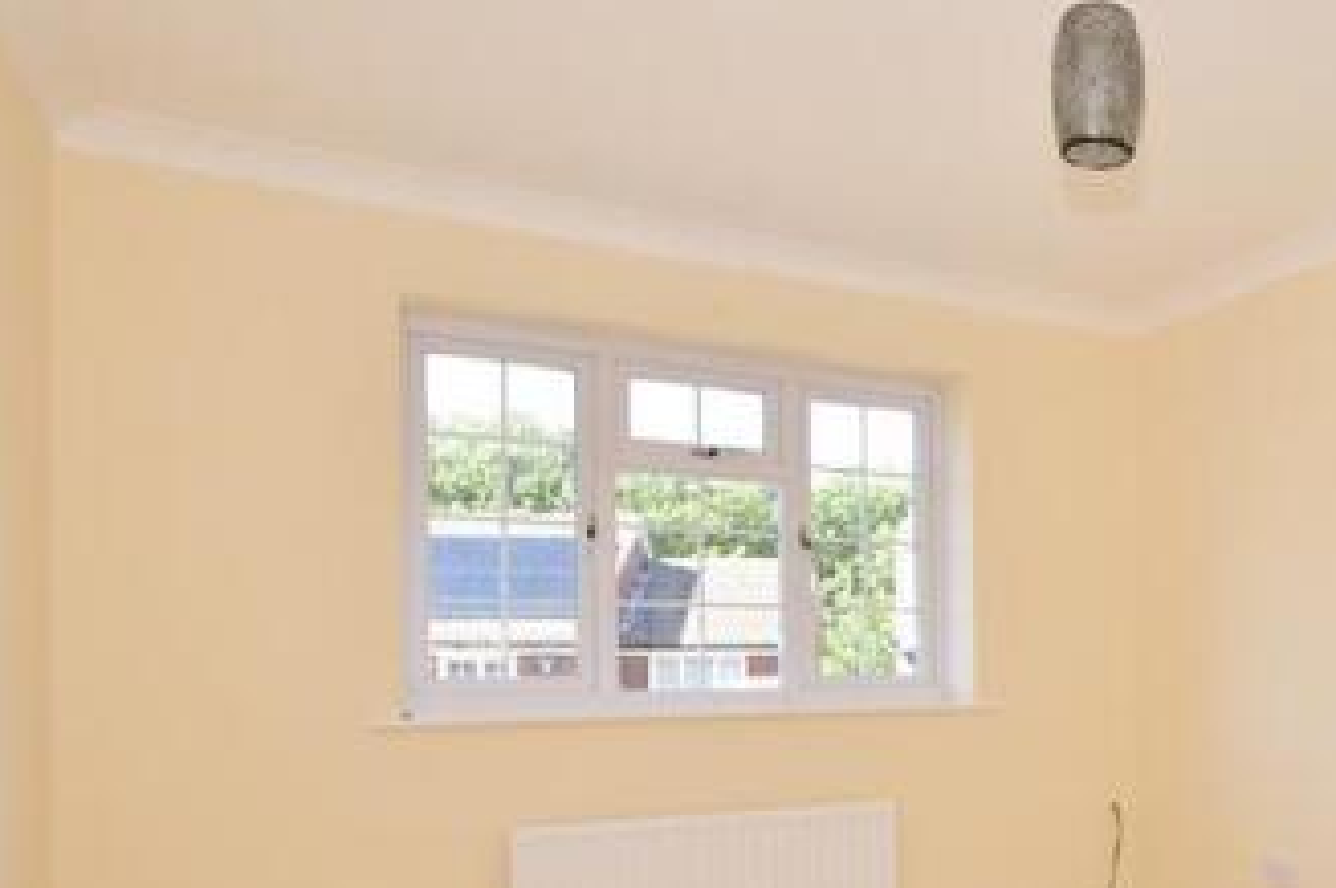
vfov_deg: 42.2
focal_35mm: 30
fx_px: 1112
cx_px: 1136
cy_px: 662
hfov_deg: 55.8
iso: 400
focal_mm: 10
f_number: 7.1
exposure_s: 1/200
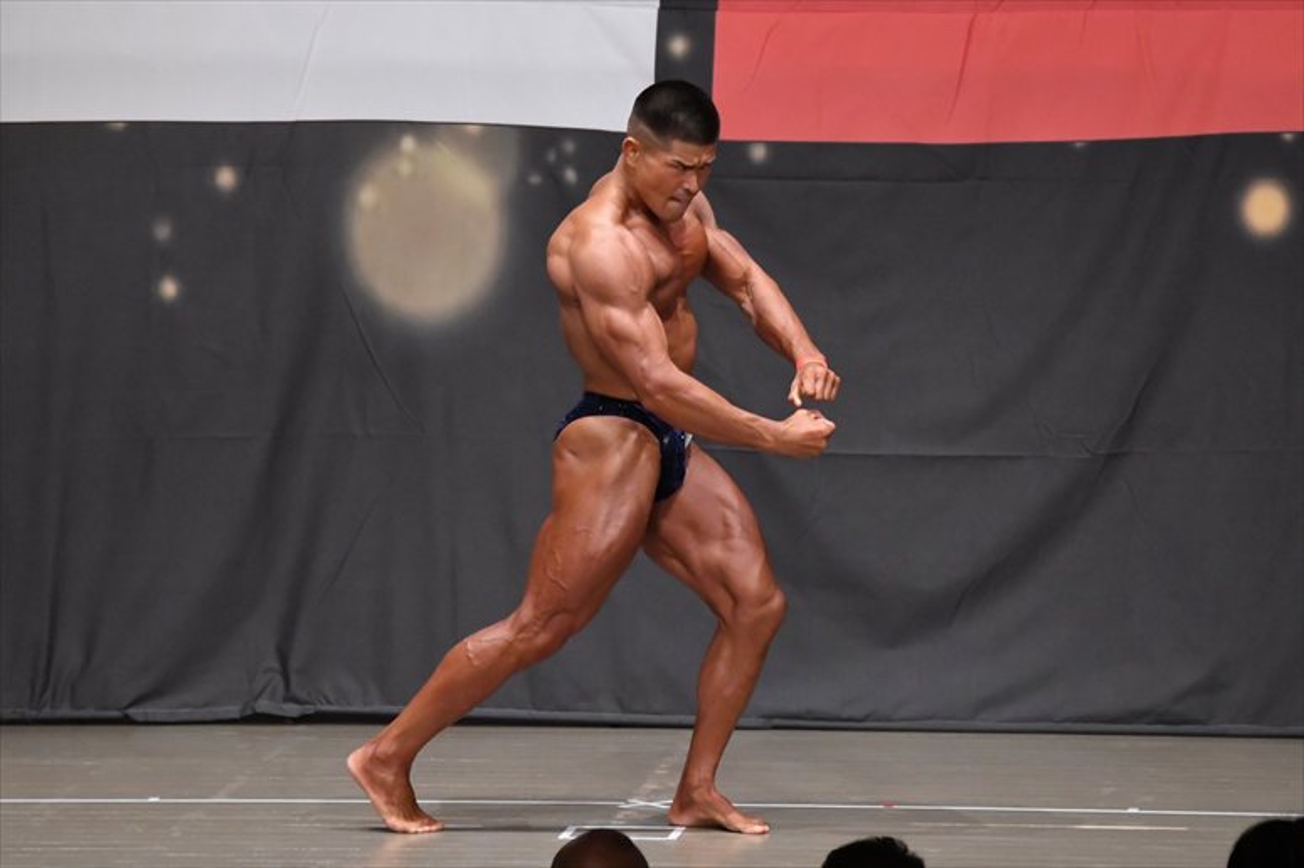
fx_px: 9232
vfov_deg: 5.4
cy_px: 434
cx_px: 652
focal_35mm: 255
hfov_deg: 8.1
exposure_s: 1/400
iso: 6400
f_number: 5.6
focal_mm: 170
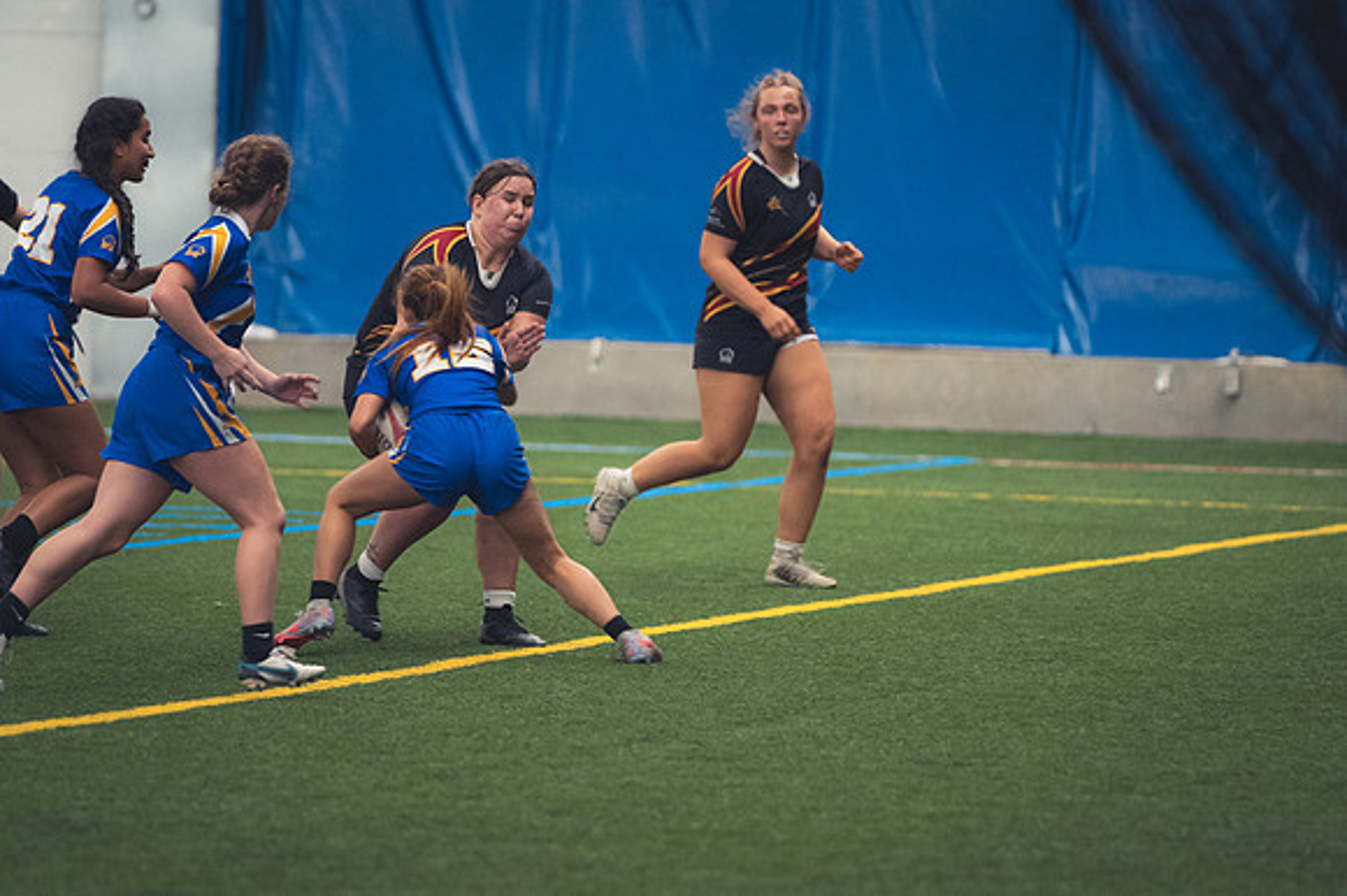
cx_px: 674
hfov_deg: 6.9
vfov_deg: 4.6
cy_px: 448
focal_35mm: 300
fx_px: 11218
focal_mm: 200
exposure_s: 1/320
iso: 3200
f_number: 2.8
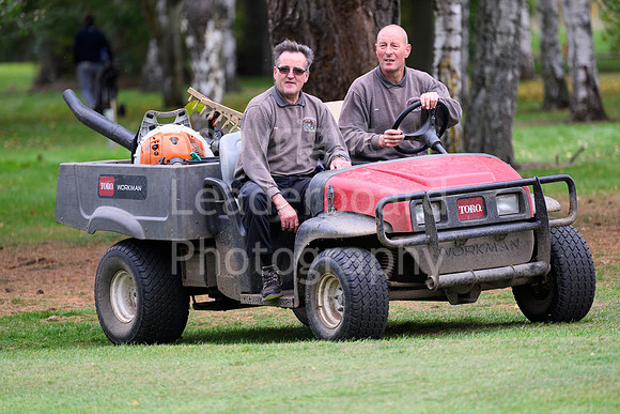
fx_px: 6890
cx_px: 310
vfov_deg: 3.4
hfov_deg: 5.2
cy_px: 207
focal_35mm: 400
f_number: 5.6
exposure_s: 1/800
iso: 1600
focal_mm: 400
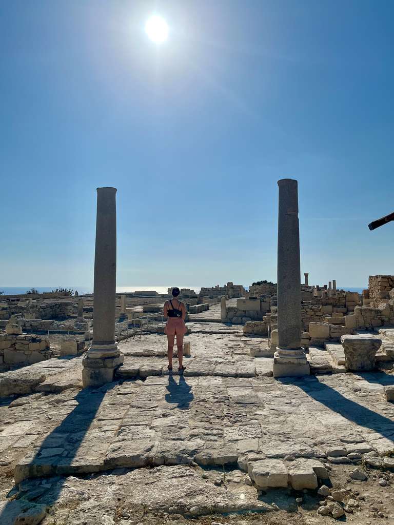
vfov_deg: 67.3
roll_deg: -0.4
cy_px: 262
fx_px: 395
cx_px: 197
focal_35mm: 26
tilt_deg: +2.9
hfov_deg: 53.1
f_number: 1.6
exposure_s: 1/17241
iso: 50
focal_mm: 5.1
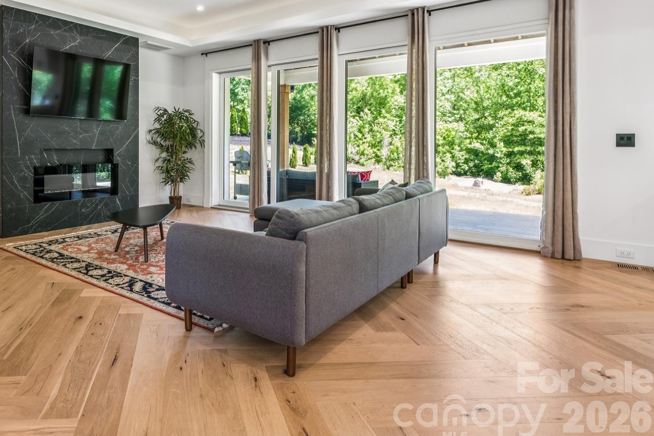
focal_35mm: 23
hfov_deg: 73.7
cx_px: 208
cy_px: 149
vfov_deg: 54.5
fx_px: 415
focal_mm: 16.6
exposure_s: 1/1.25
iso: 100
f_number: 13
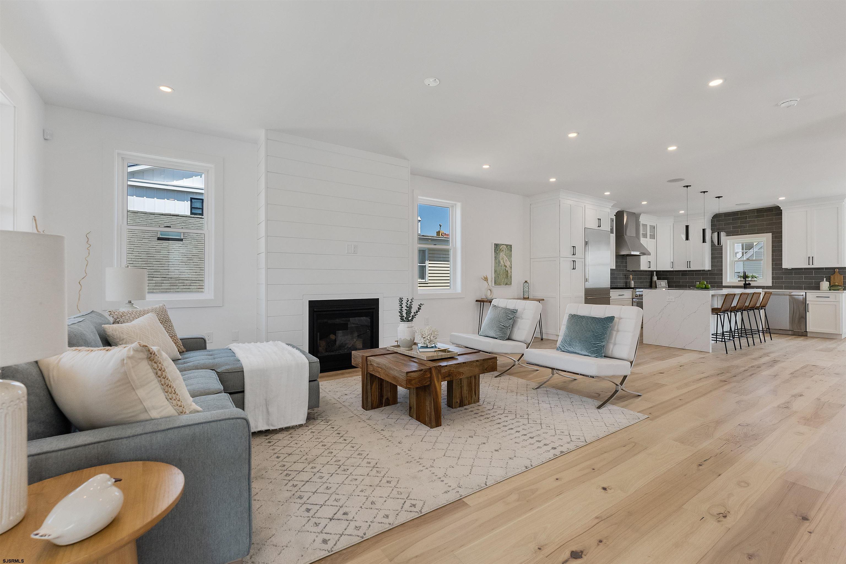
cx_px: 423
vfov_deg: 75.9
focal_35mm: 15
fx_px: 362
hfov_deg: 98.9
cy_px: 282
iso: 400
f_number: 7.1
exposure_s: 1/25
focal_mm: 15.4
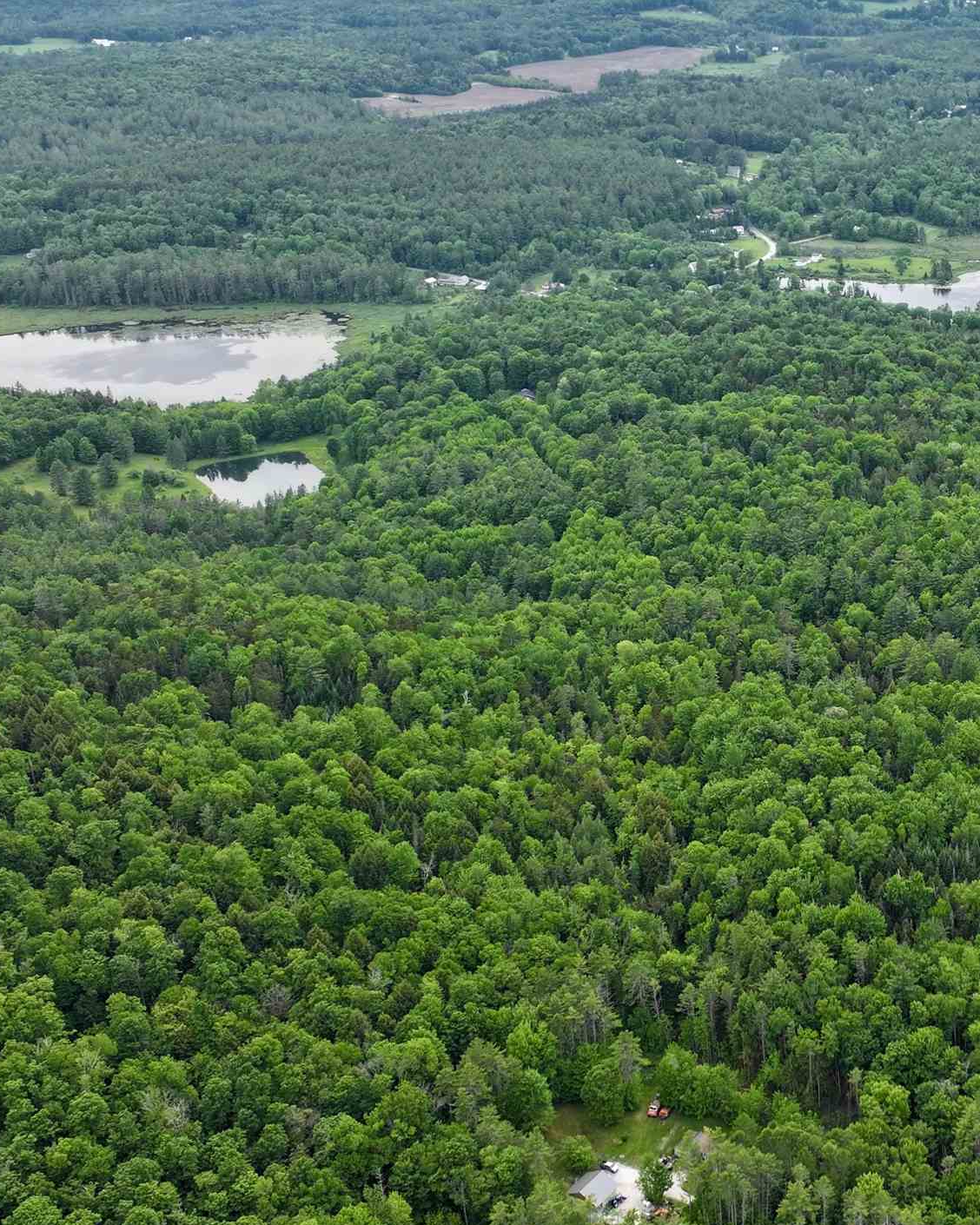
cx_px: 883
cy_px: 623
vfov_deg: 36.7
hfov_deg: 28.5
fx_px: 1849
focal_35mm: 51
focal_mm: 12.29
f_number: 2.8
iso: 110
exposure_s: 1/800
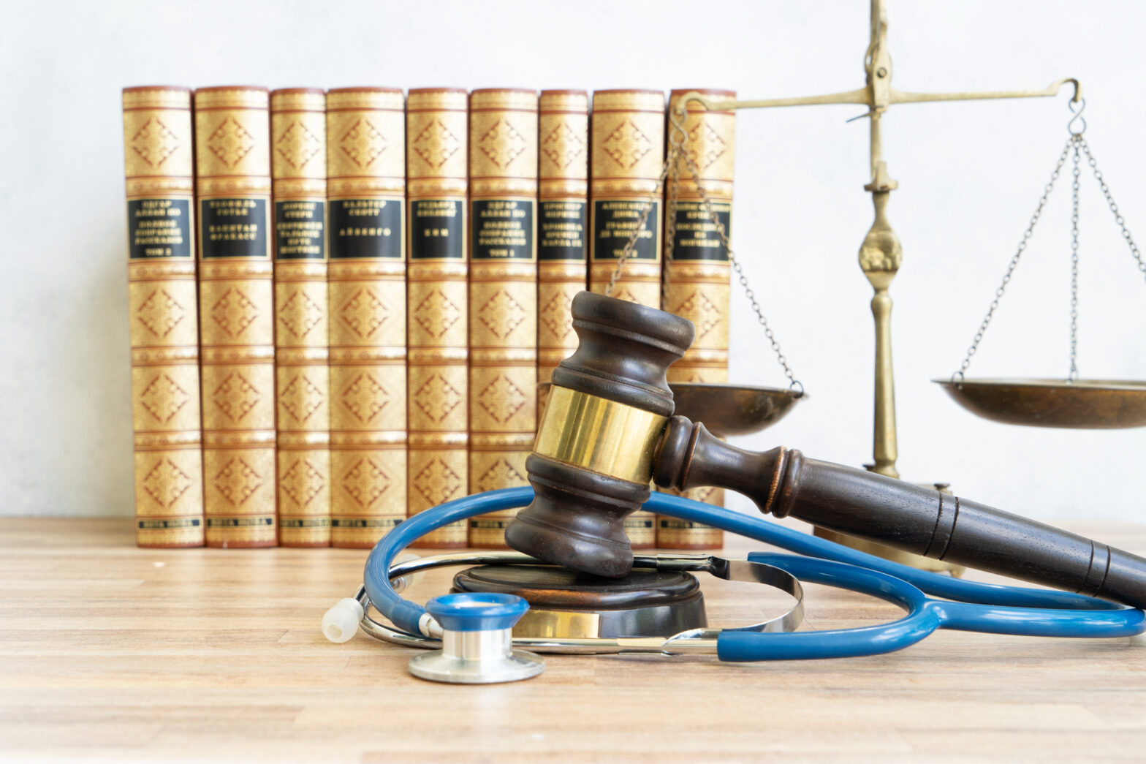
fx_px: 1432
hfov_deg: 43.6
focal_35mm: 45
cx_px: 573
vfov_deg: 29.9
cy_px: 382
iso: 800
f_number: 8
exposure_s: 1/100
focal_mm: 45
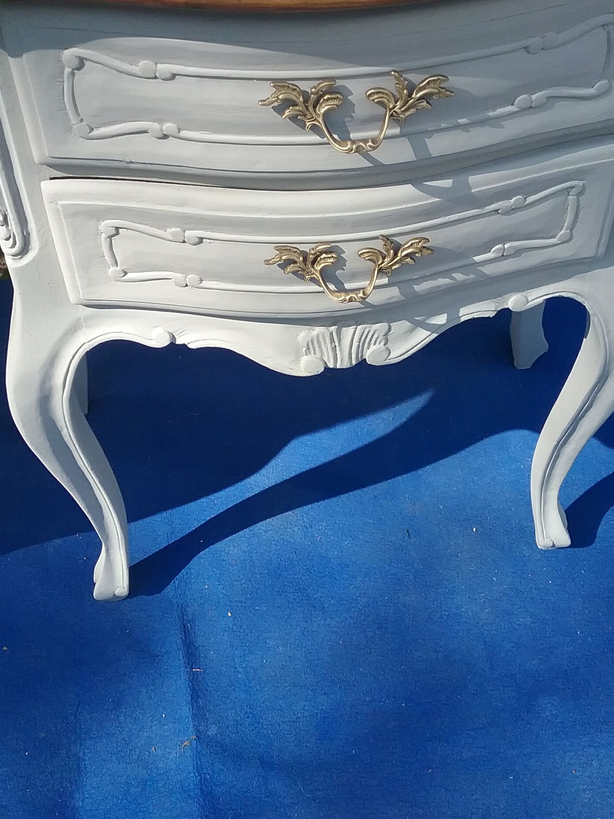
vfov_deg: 43.6
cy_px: 320
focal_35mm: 43
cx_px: 319
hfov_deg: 33.6
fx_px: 1017
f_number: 2.2
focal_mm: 3.3
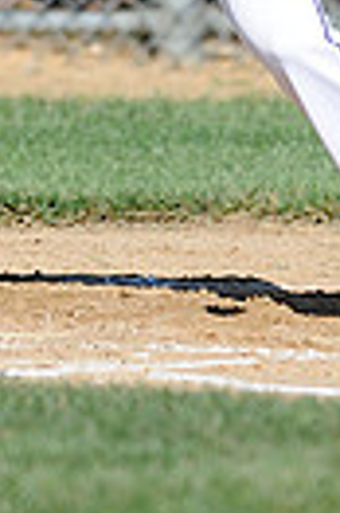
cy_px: -337
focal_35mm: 1541
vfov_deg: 1.3
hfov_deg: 0.9
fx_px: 21887
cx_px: 84
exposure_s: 1/2000
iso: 200
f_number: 4
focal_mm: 300
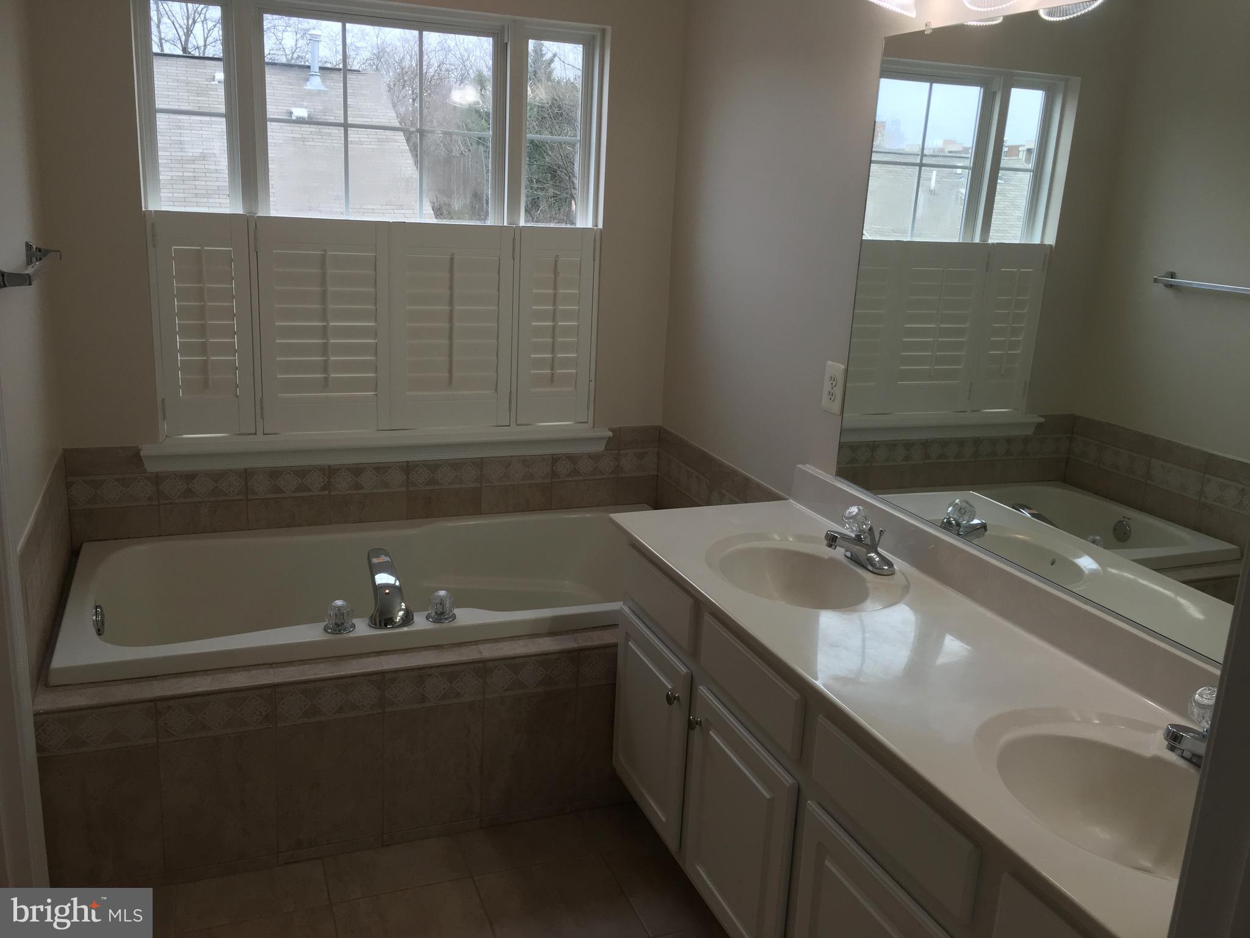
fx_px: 1047
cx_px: 625
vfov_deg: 48.2
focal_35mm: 29
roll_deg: -3.4
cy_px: 469
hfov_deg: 61.7
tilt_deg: -13.6
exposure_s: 1/120
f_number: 2.2
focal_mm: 4.15
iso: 40
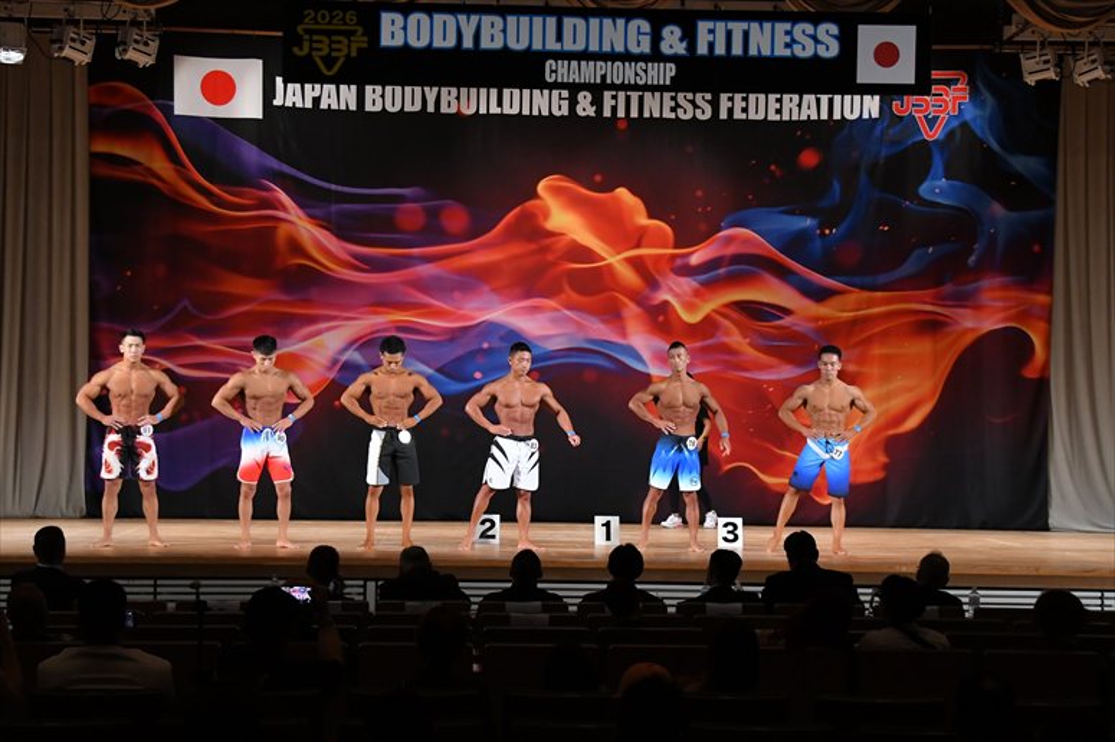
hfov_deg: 26.0
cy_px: 371
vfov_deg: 17.5
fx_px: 2415
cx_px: 558
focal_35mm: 78
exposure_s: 1/400
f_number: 5.6
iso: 3200
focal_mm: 52
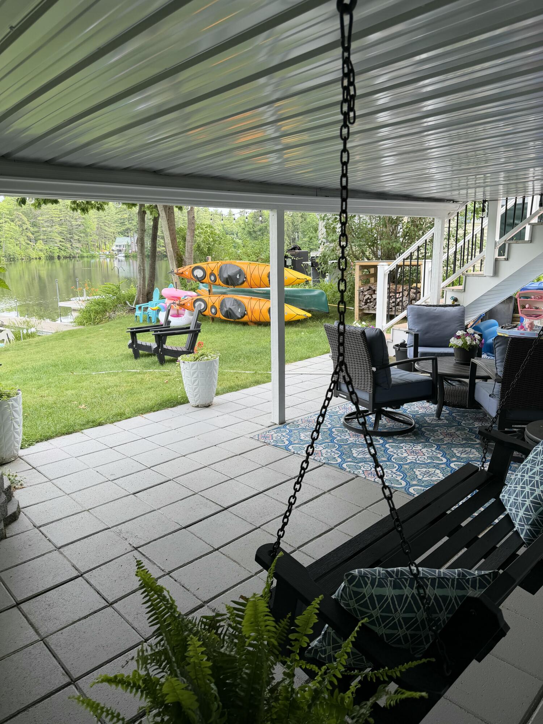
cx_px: 272
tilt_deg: -11.6
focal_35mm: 24
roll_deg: +0.4
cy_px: 362
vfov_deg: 71.6
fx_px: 502
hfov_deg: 56.8
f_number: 1.78
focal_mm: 6.76
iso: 80
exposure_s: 1/551
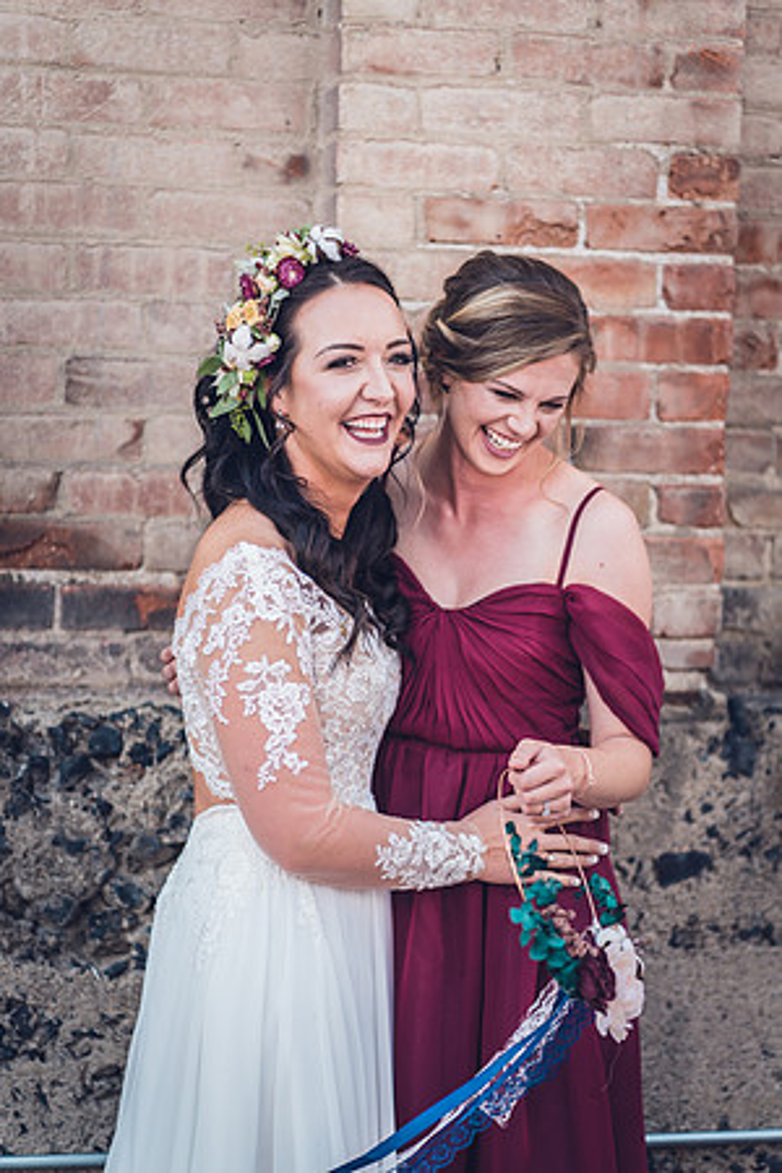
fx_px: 2769
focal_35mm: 85
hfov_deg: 16.1
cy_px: 586
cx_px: 391
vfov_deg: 23.9
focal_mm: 85
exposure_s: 1/800
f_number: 2
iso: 100
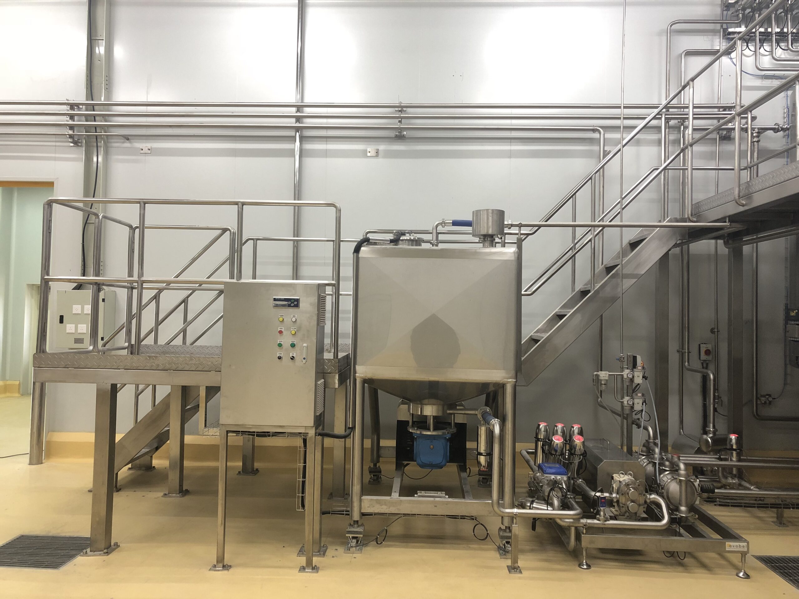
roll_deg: -0.8
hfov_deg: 63.4
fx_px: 646
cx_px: 400
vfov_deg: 49.7
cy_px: 300
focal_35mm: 28
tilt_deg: +1.4
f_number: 1.8
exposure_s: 1/25
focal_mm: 3.99
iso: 40
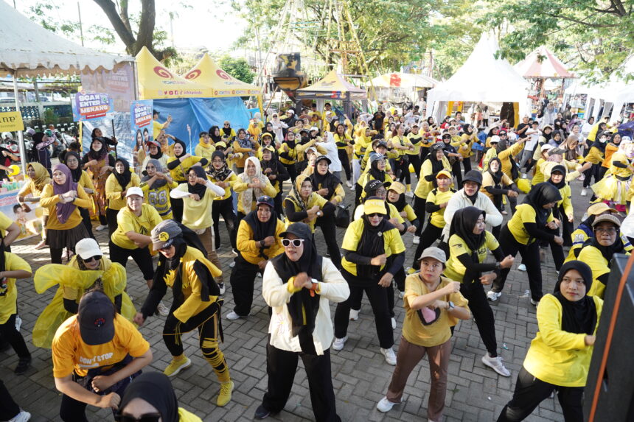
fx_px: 423
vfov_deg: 53.1
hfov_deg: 73.8
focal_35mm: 24
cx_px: 317
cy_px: 211
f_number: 2.8
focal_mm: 24
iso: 400
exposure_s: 1/200
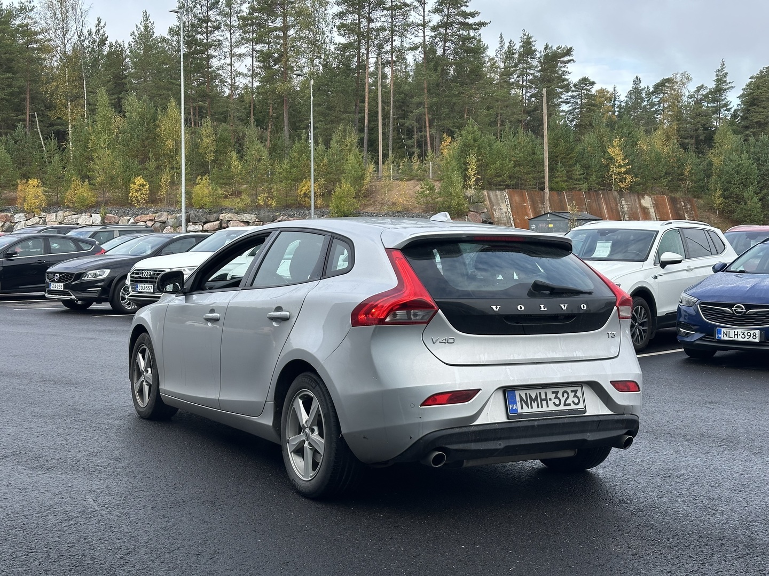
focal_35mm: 48
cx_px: 384
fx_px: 1066
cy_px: 288
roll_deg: -0.1
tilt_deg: -2.5
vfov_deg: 30.3
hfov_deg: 39.7
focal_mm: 6.86
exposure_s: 1/1062
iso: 64
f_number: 1.78
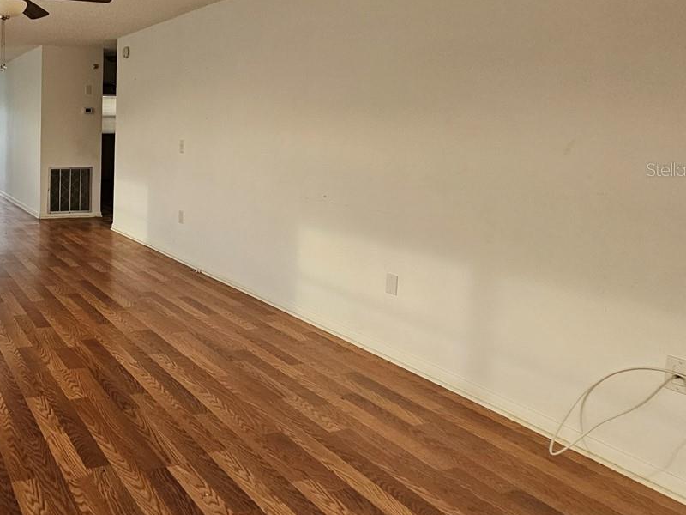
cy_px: 169
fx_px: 515
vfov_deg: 52.0
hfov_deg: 55.9
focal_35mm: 26
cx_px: 41
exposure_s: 1/60
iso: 160
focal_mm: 2.2
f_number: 2.2
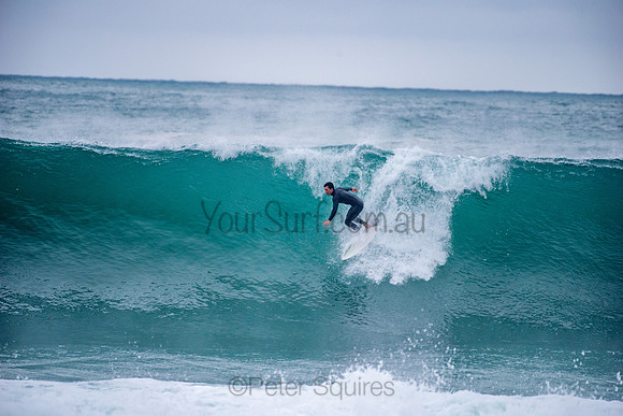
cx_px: 312
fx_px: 8654
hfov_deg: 4.1
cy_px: 208
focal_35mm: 500
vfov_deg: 2.8
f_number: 5.6
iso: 720
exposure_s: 1/1250
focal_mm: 500
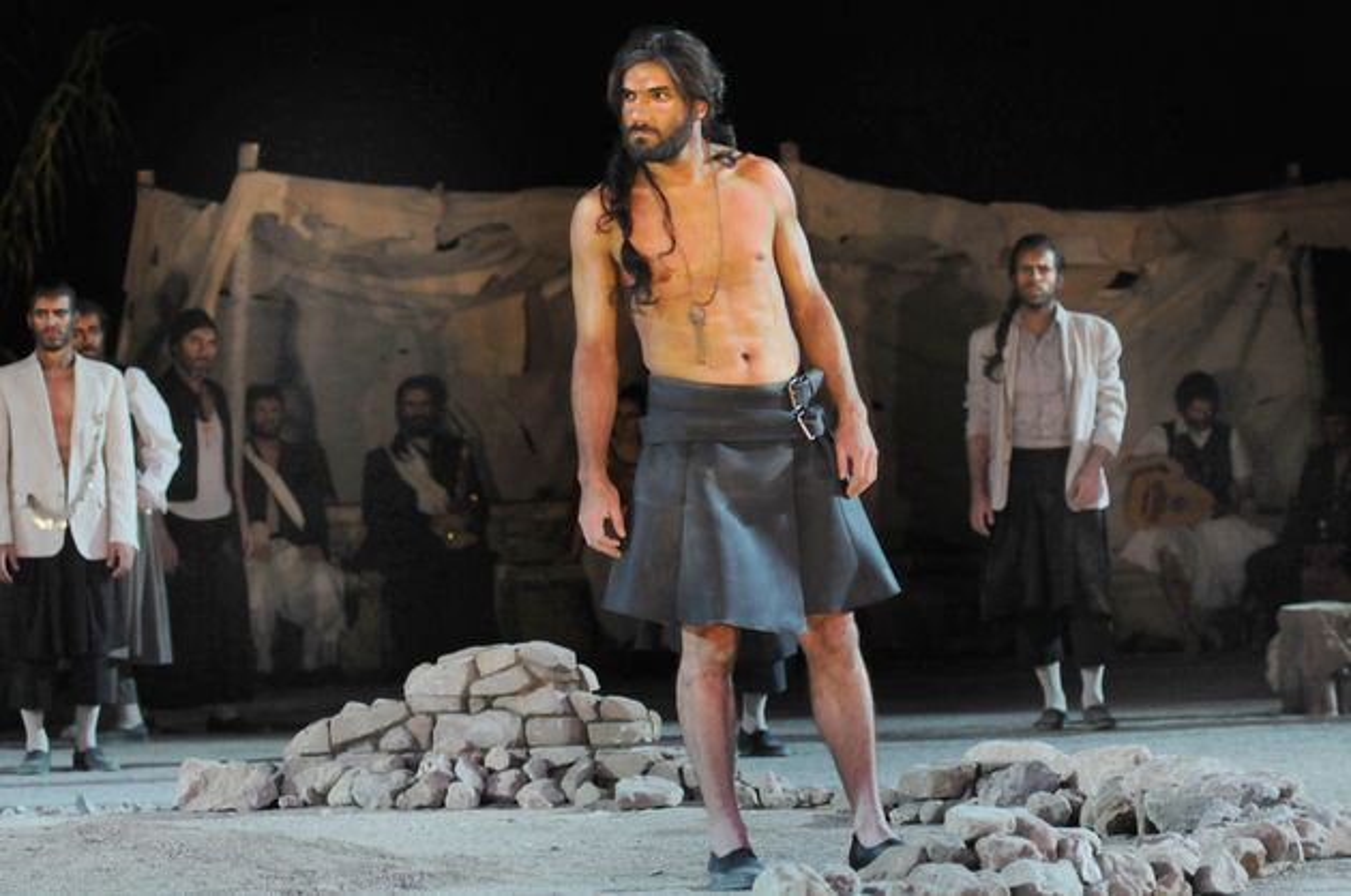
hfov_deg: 17.1
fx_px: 4496
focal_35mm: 120
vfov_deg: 11.4
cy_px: 448
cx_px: 676
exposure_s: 1/100
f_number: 4
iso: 1600
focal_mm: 80
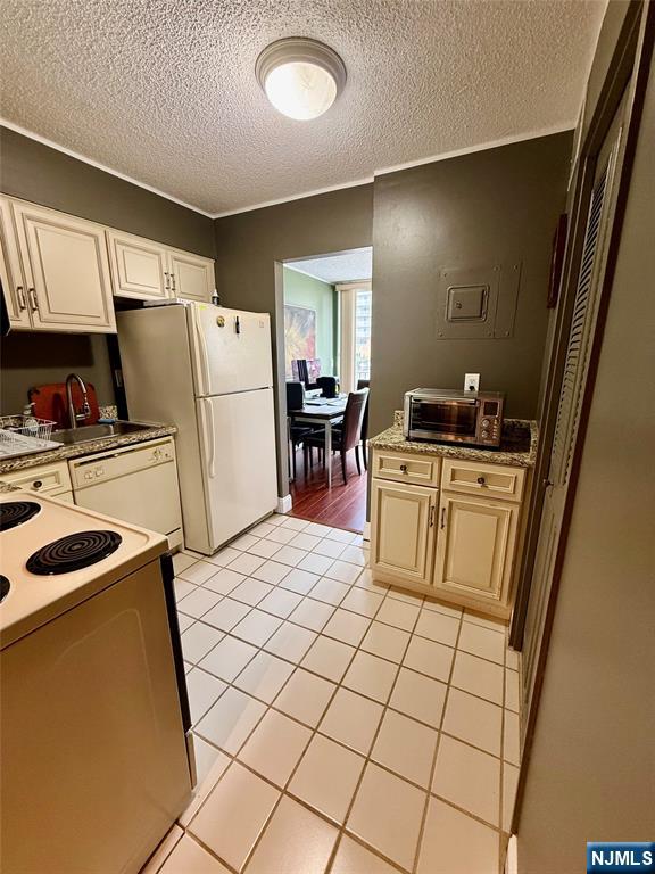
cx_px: 328
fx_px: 353
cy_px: 437
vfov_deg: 102.1
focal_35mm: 14
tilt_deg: -12.9
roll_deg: -0.5
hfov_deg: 85.7
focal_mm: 2.22
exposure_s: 1/60
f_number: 2.2
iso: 200
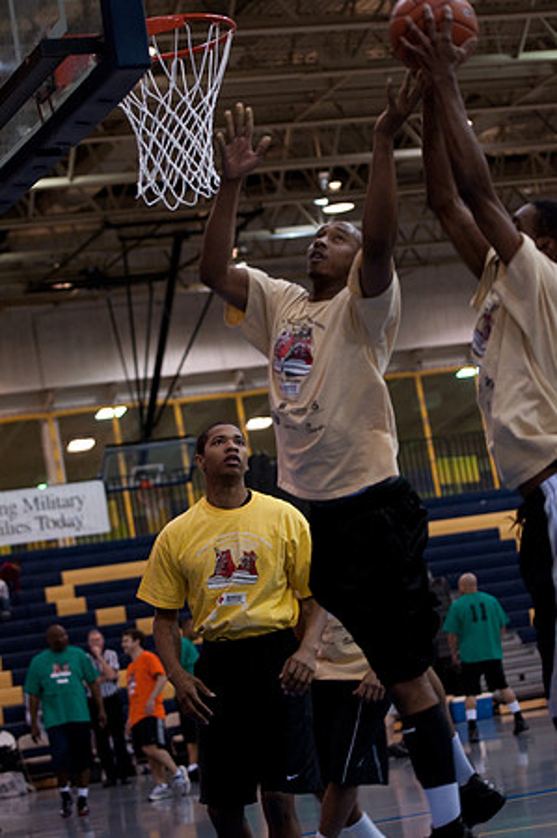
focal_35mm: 105
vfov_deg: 19.5
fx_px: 2442
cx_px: 278
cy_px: 419
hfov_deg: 13.0
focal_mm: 70
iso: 800
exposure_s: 1/200
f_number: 2.8
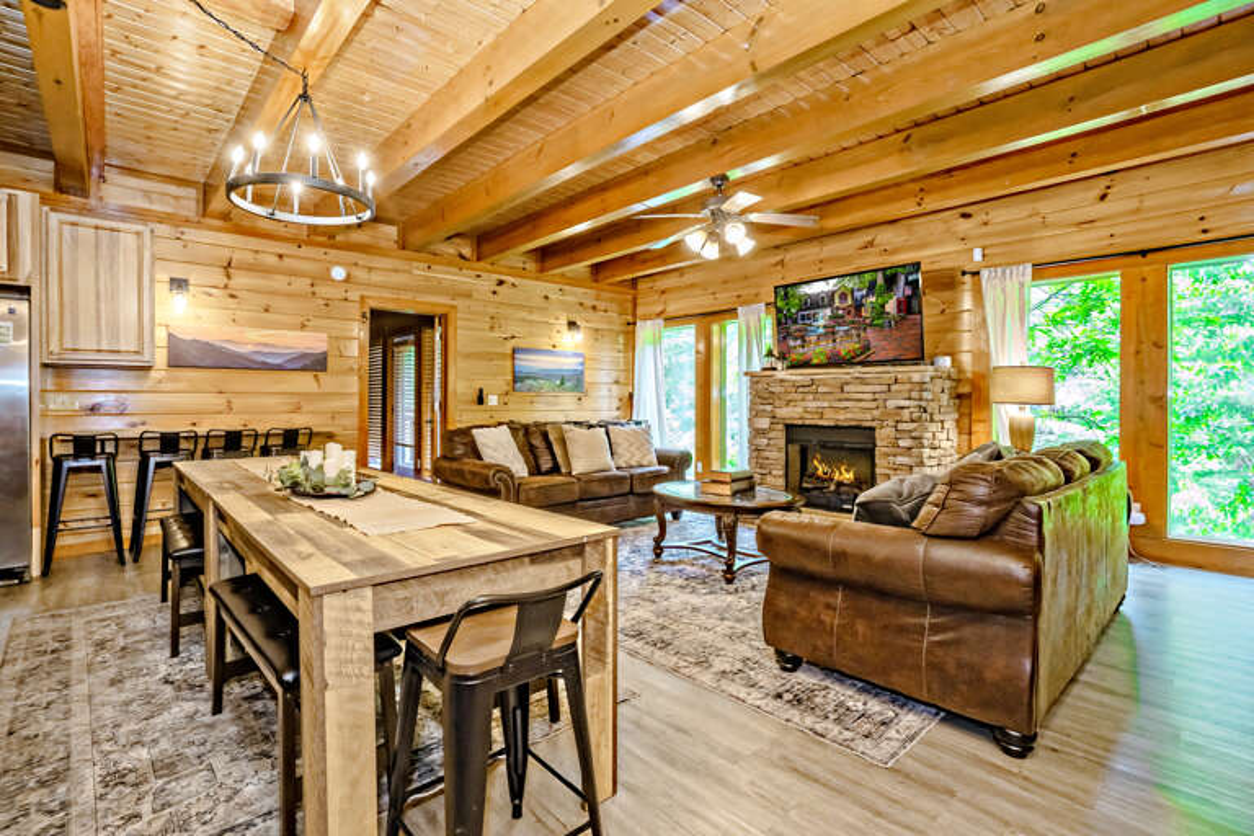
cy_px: 418
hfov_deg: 96.7
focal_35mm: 16
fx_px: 557
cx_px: 627
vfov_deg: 73.7
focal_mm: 16
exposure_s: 1/60
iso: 1600
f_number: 6.3
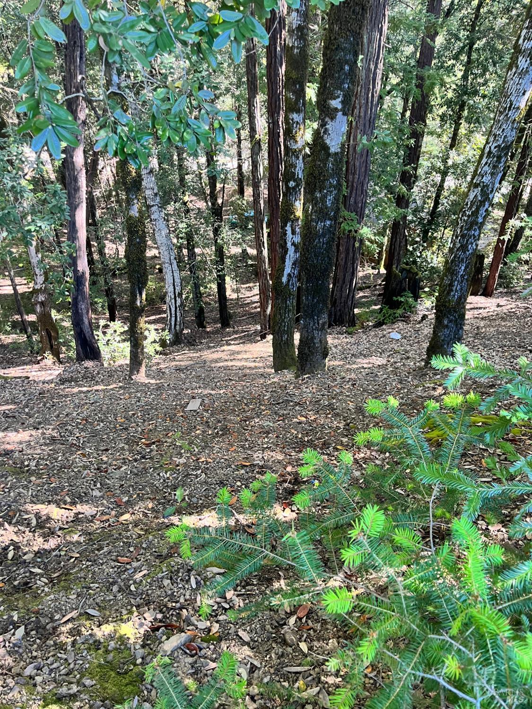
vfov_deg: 67.3
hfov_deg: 53.1
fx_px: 533
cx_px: 266
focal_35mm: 26
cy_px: 354
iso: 125
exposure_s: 1/79
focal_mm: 5.1
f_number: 1.6
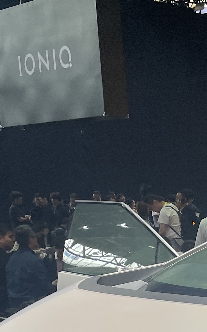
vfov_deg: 19.9
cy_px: 416
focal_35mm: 97
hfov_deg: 12.3
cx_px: 372
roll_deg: +0.8
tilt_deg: -11.2
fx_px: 876
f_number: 1.6
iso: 100
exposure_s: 1/120
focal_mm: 4.2
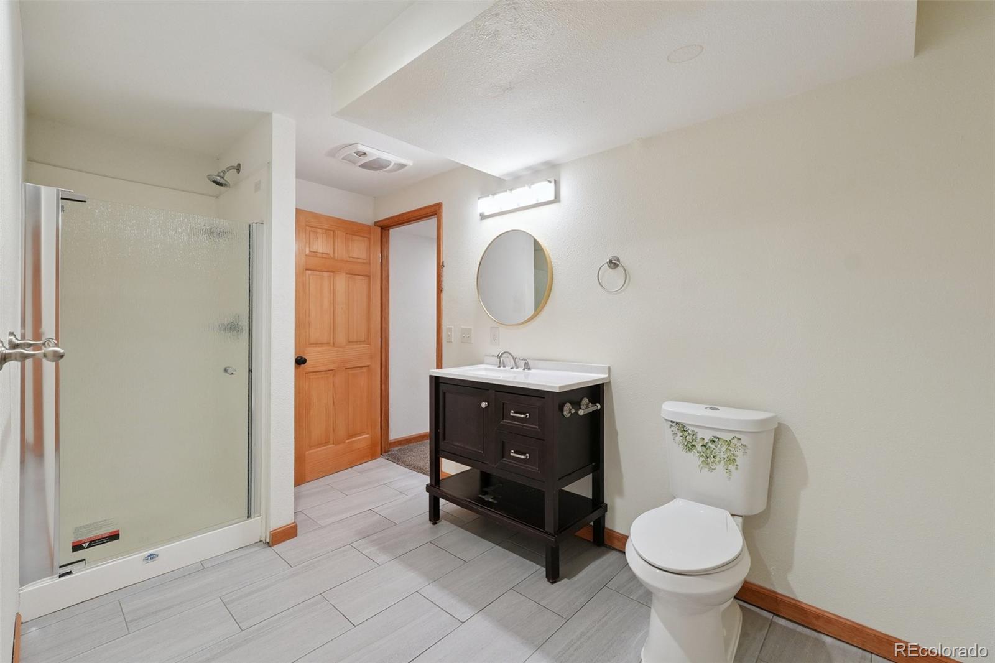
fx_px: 414
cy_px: 332
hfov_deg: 100.4
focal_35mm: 15
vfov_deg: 77.3
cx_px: 498
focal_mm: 10
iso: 640
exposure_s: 1/13
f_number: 8
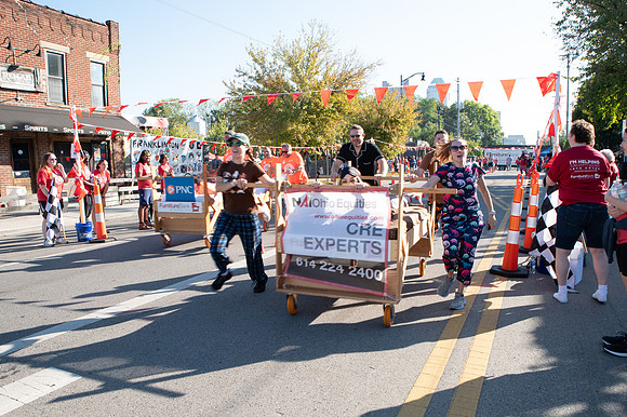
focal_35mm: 28
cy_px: 225
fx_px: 483
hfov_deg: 66.0
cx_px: 314
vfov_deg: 46.7
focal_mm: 24
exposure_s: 1/200
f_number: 11
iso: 500
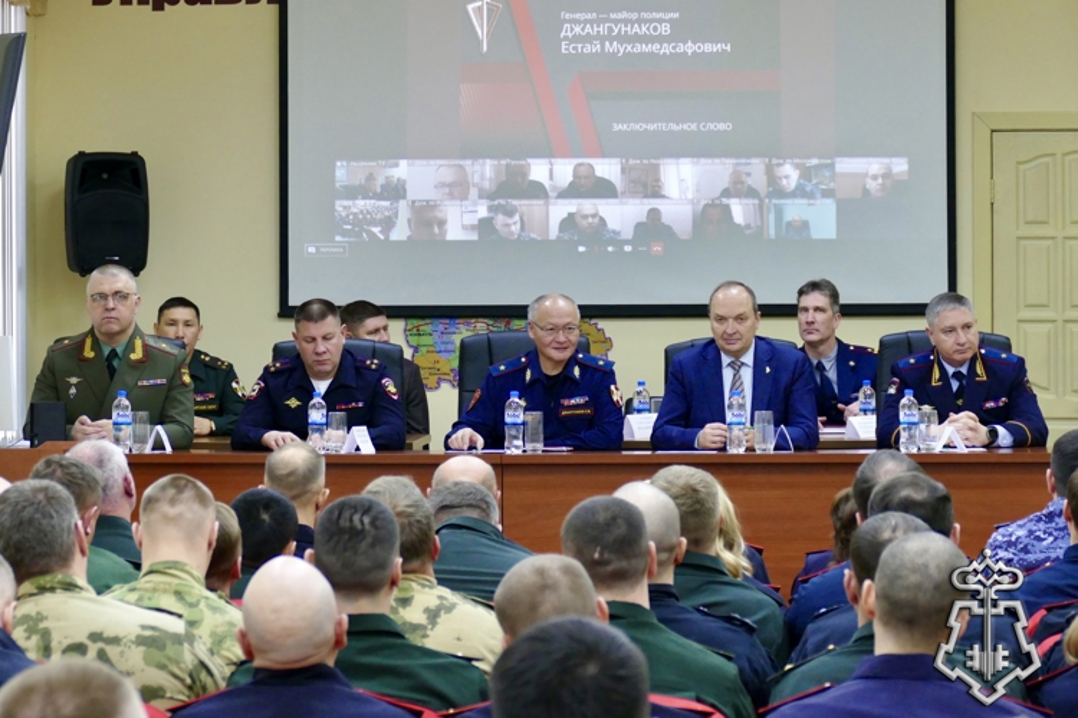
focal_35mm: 130
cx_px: 539
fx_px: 3892
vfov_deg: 10.5
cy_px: 359
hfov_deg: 15.8
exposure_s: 1/80
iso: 800
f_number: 3.9
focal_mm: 47.46
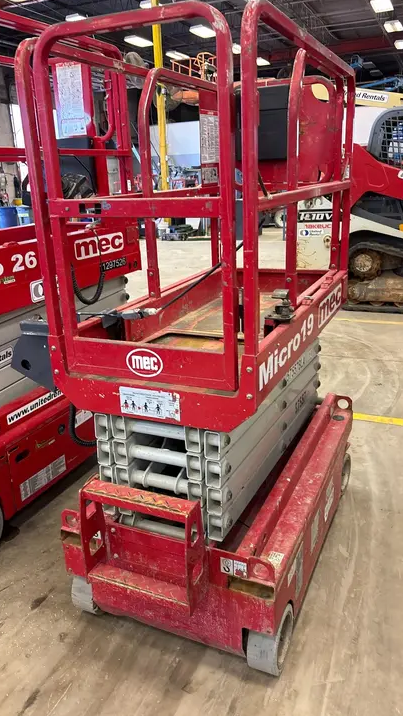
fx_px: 551
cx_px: 204
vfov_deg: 66.1
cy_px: 350
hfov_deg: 40.2
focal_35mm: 29
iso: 125
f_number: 1.6
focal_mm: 5.96
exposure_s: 1/87
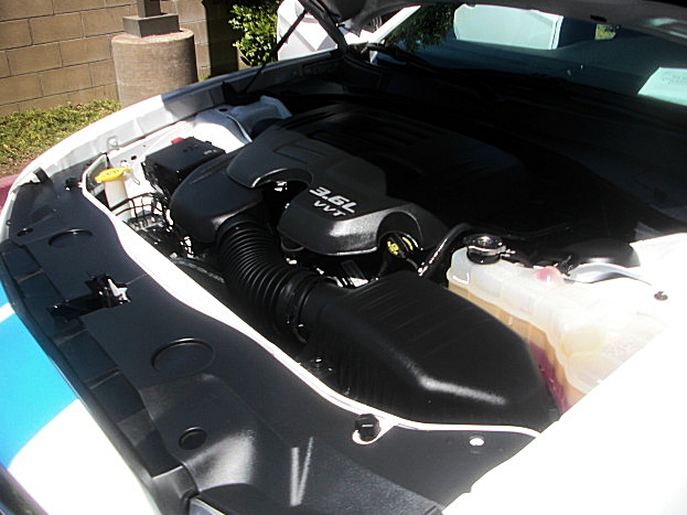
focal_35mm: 37
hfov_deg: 50.1
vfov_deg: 38.7
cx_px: 344
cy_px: 254
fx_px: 734
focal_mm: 6.3
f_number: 2.8
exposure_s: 1/800
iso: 50
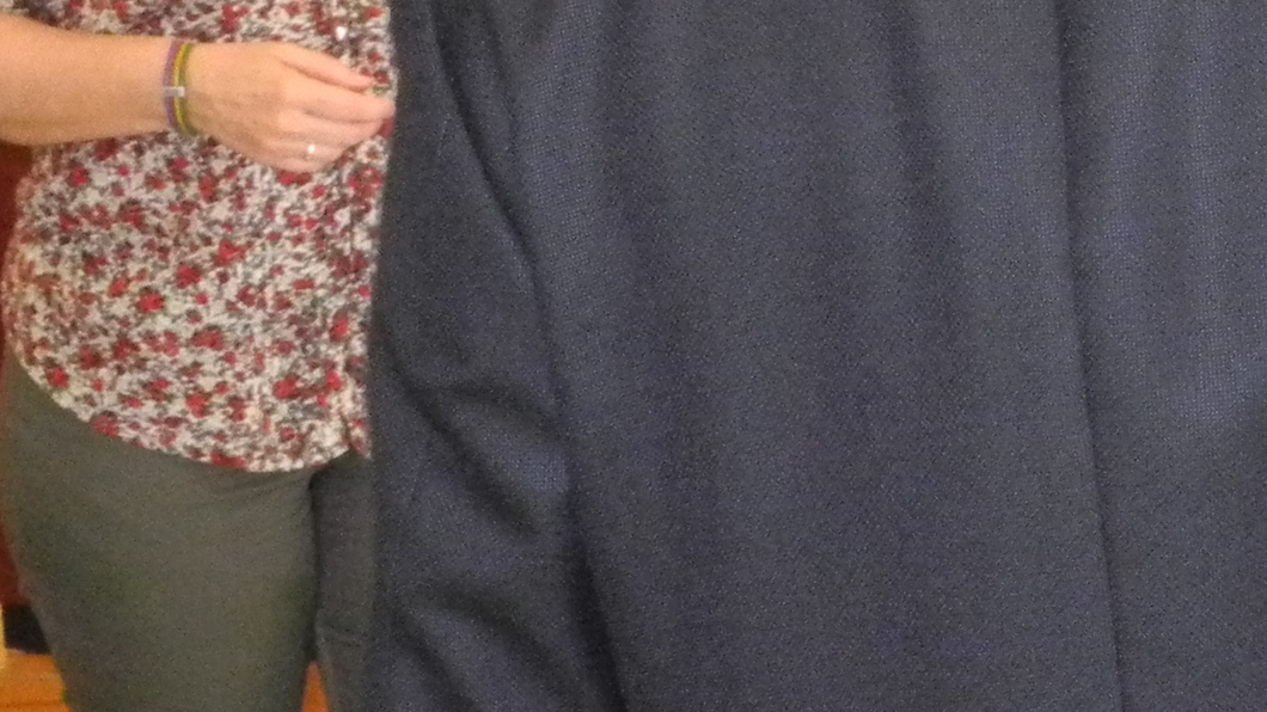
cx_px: 1482
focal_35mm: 120
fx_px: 4031
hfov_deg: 17.1
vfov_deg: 10.0
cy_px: -42
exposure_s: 1/104
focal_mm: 6.8
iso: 800
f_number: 2.8
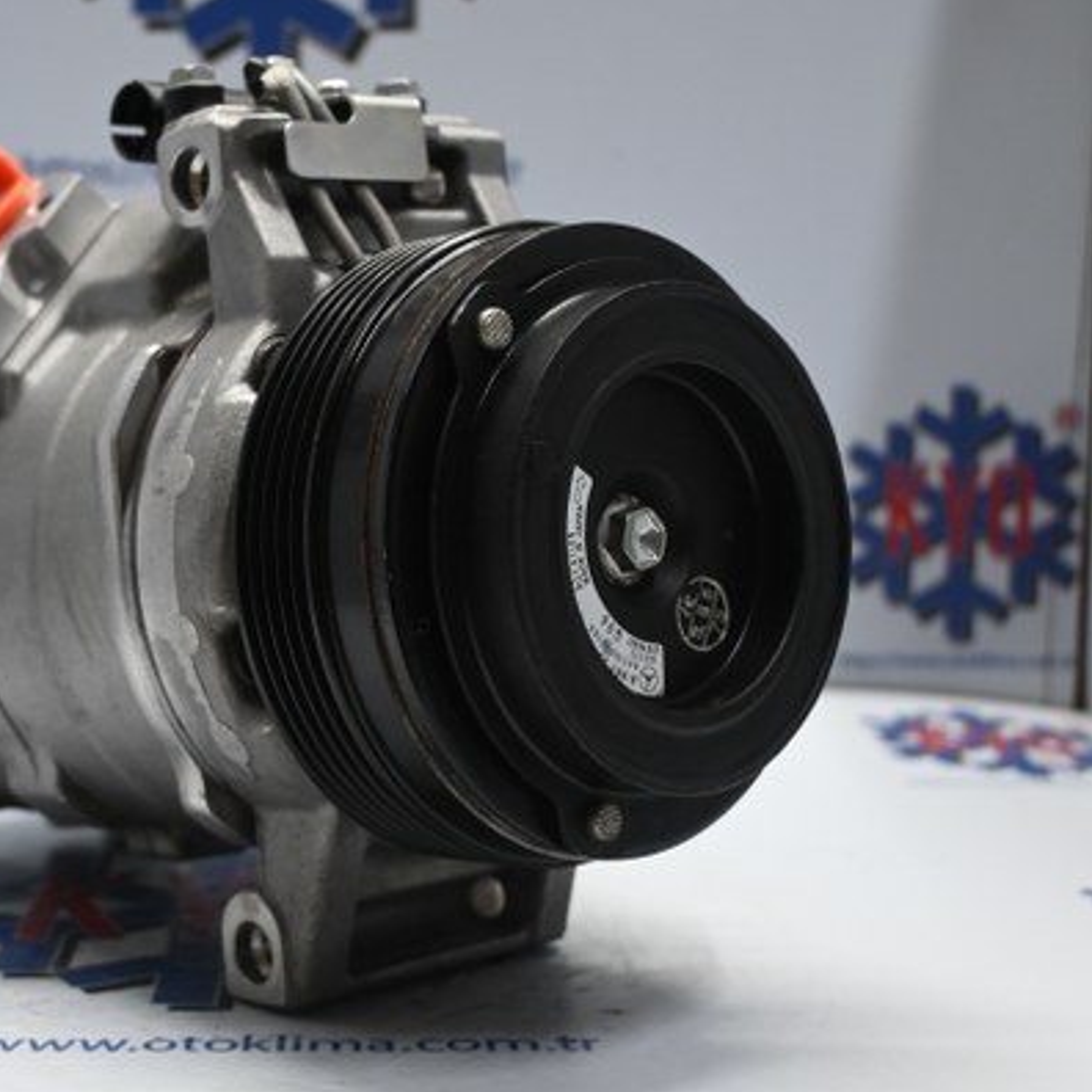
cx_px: 290
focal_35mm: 59
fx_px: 2105
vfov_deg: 29.1
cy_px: 543
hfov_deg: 28.7
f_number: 4.8
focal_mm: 30.5
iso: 800
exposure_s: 1/50
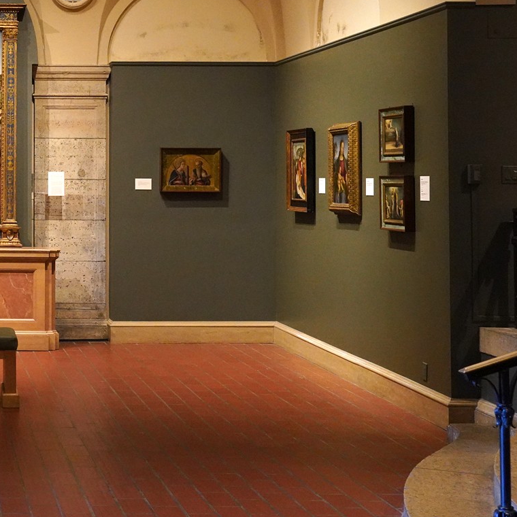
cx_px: -97
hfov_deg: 21.2
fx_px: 1284
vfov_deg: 22.6
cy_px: 139
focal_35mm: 76
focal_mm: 34
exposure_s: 1/100
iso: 6400
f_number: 7.1
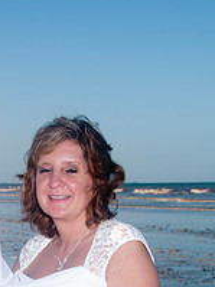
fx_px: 920
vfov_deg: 17.2
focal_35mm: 111
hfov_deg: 13.2
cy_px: 303
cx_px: 4
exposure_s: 1/250
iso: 100
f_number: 10
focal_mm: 34
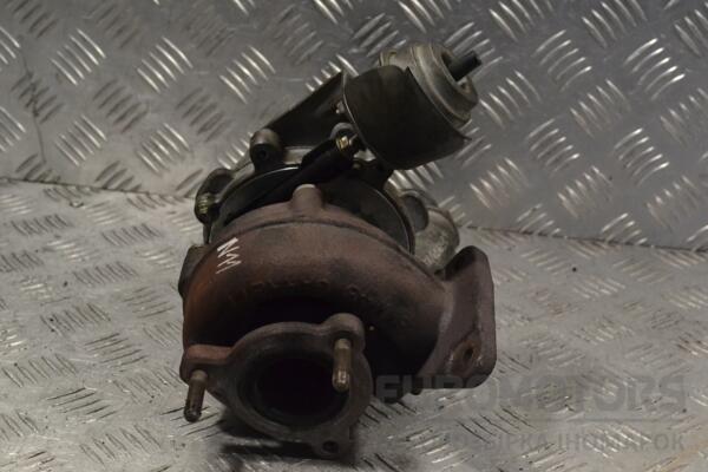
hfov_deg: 31.9
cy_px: 236
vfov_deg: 21.6
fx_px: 1239
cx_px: 354
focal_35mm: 63
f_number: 9
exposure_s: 1/320
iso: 3200
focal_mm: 42
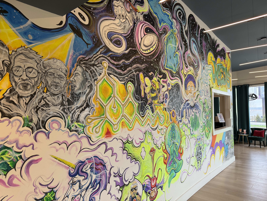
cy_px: 100
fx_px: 185
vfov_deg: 56.8
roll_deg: -0.2
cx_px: 134
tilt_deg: +3.8
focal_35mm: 24
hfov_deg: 71.6
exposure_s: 1/120
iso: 160
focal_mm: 6.76
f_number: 1.78
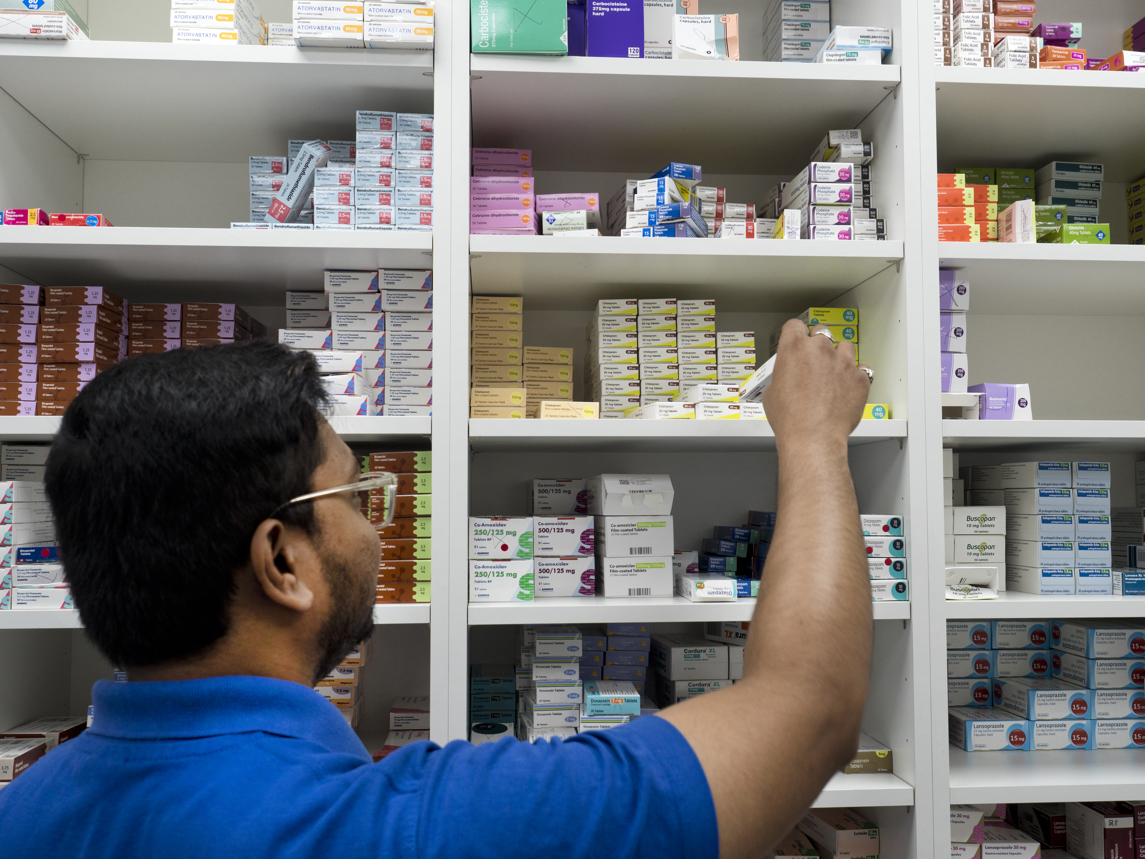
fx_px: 1092
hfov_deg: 55.4
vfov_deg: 42.9
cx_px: 572
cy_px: 430
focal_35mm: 33
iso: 400
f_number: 4
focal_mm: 16
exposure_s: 1/125
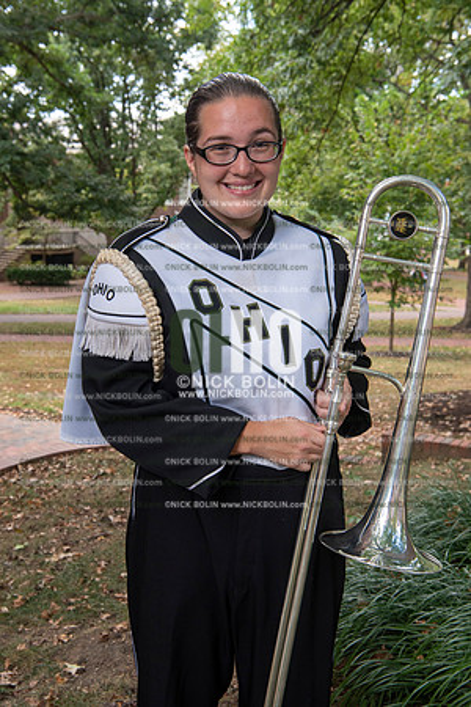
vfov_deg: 41.1
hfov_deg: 28.1
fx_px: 942
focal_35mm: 48
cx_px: 236
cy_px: 354
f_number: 8
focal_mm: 48
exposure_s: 1/100
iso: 500
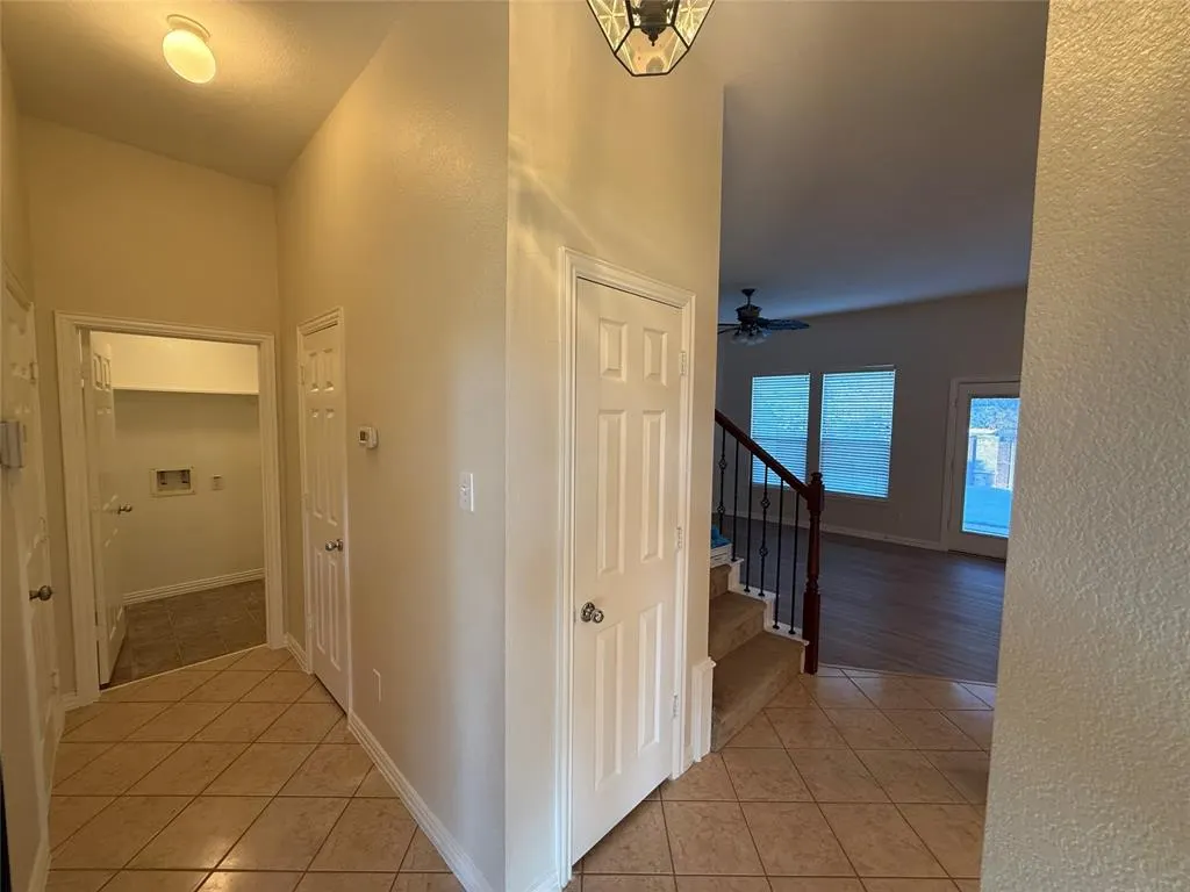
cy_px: 446
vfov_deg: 85.7
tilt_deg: -2.6
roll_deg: -0.6
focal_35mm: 14
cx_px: 595
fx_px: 481
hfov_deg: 102.1
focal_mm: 2.22
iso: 200
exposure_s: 1/120
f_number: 2.2
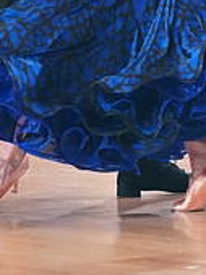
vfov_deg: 3.0
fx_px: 5234
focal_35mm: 658
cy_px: -107
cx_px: 184
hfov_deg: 2.3
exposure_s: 1/500
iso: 2500
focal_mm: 200
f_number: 2.8
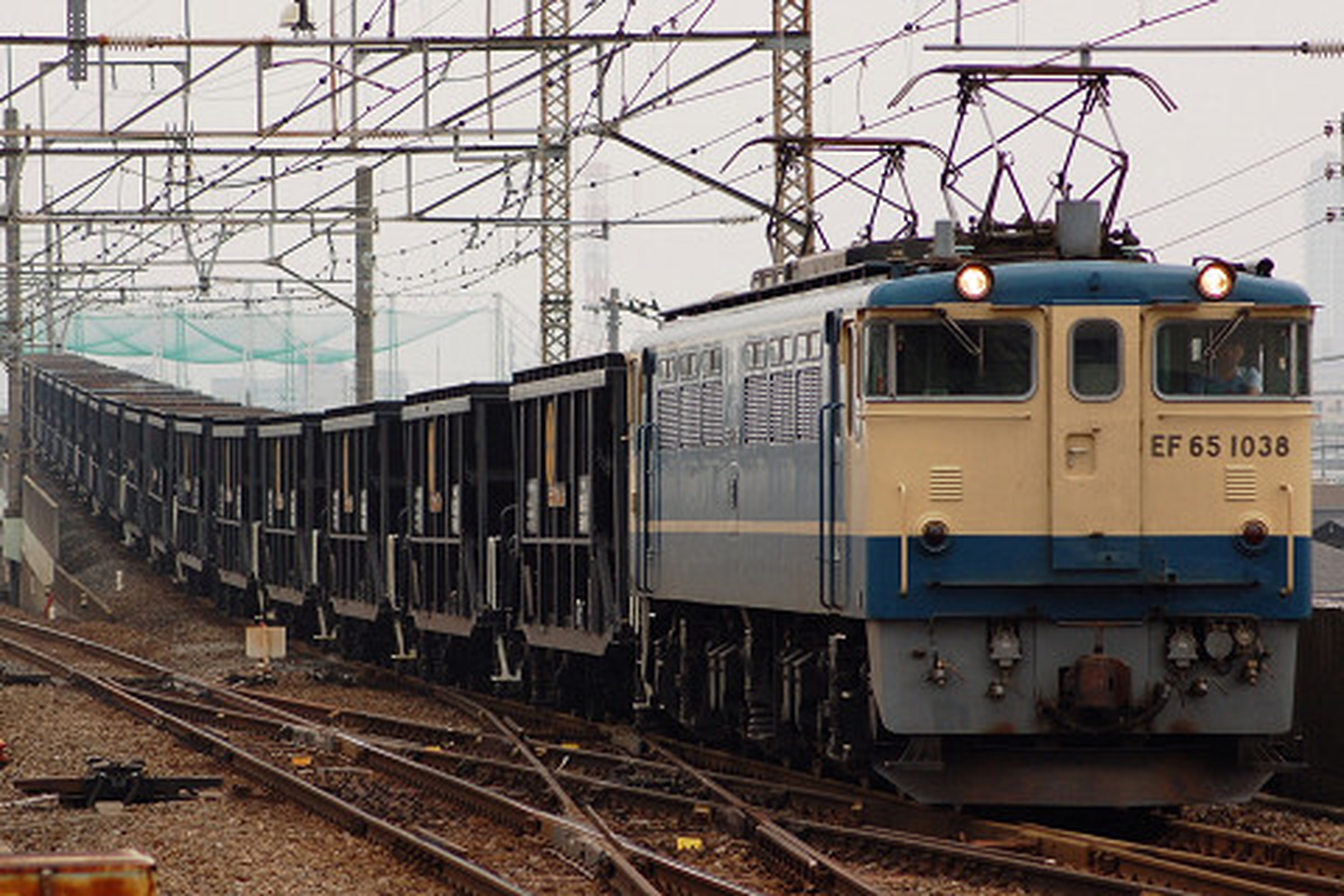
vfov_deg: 6.8
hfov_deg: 10.2
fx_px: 7559
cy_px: 448
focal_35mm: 202
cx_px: 672
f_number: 5.6
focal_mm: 135
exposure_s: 1/500
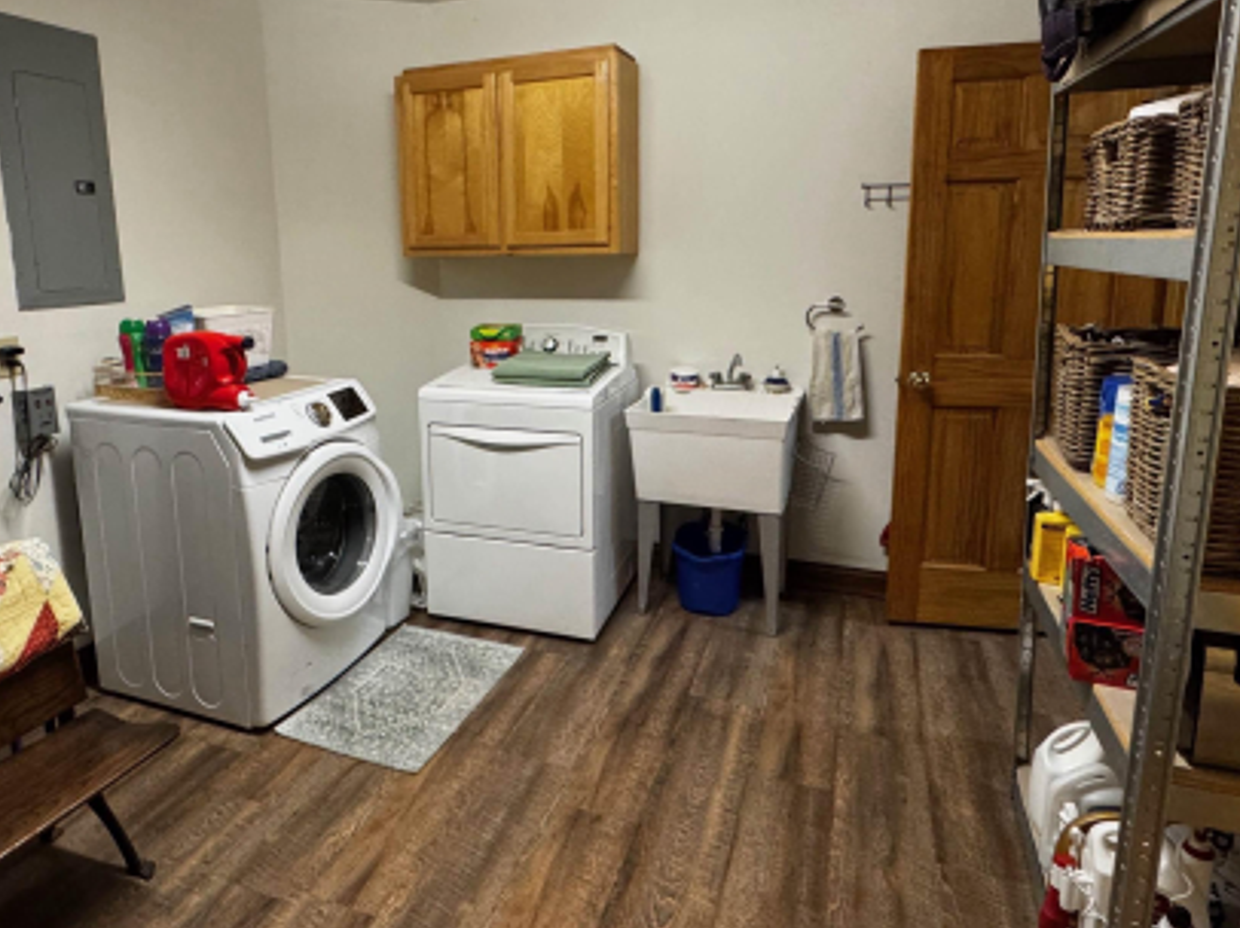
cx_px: 533
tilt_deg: -9.6
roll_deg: +1.3
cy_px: 382
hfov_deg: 73.6
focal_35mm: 23
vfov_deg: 58.5
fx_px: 823
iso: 640
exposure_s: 1/60
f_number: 2.2
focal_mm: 2.22
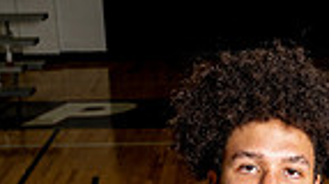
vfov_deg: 9.6
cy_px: 462
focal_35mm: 109
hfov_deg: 19.6
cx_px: 232
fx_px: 950
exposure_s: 1/250
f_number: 5.6
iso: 250
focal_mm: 33
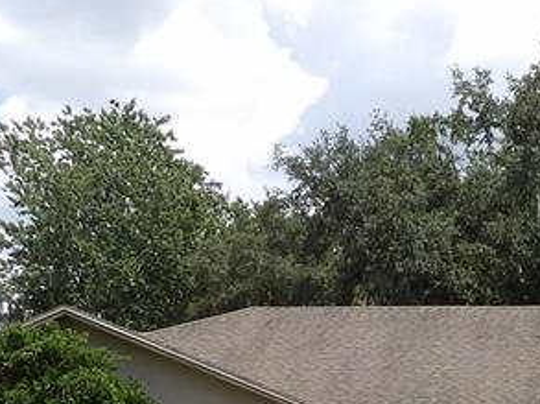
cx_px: 518
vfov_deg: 16.4
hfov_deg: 22.6
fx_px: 1309
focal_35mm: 84
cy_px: 555
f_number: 4.6
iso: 100
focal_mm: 4.3
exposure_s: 1/489
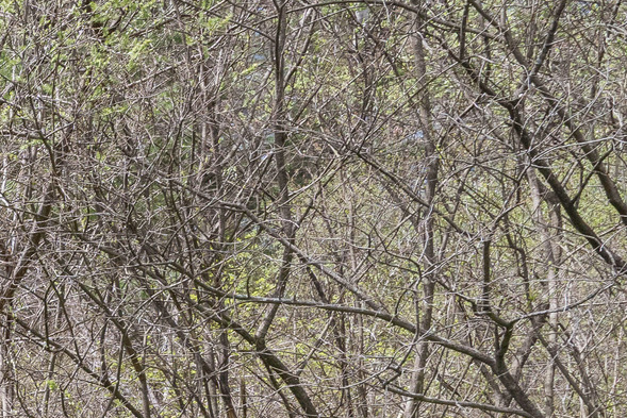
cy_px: 617
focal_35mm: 73
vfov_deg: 17.0
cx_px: -681
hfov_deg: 17.6
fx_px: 1272
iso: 500
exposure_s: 1/800
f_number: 9
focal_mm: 14
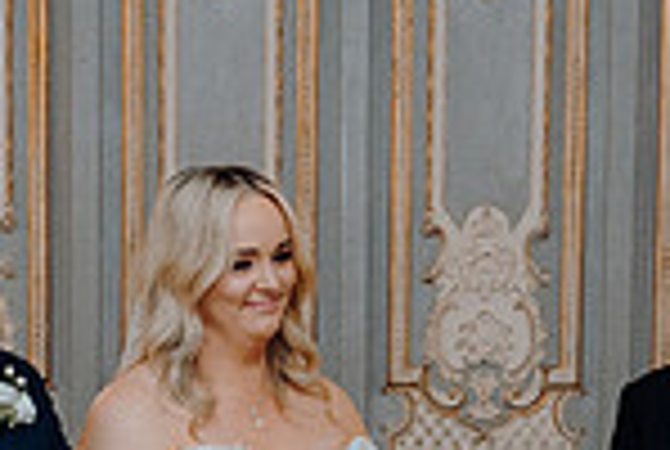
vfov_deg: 8.3
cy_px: 682
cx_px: 427
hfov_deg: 12.6
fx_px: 3040
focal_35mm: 163
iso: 2500
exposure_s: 1/160
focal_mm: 42
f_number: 3.5
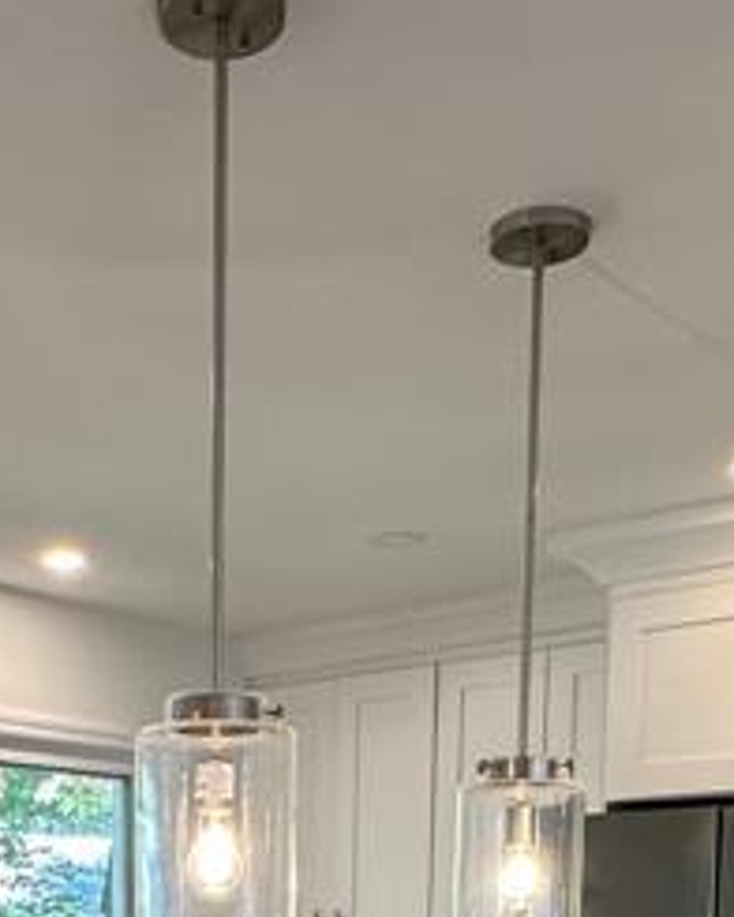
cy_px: 1183
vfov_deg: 27.7
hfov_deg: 26.3
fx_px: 1548
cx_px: 172
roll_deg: -0.3
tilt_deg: -7.8
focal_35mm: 57
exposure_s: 1/120
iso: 200
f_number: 2.2
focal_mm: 2.22
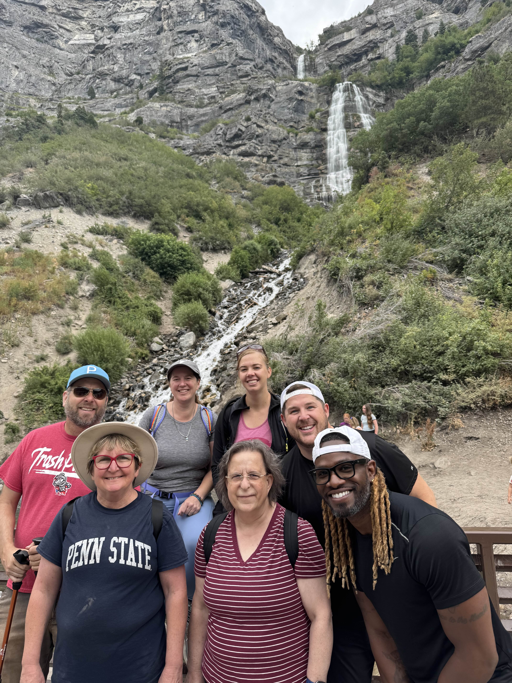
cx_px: 256
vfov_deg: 71.6
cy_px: 342
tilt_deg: +10.2
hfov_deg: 56.8
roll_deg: +3.3
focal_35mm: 24
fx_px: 473
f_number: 1.78
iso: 80
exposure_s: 1/900
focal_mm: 6.76
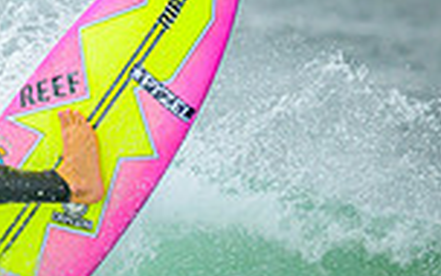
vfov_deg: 0.4
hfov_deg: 0.7
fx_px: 37330
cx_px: -354
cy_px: 298
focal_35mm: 3106
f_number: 6.3
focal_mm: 800
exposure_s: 1/2000
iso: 640
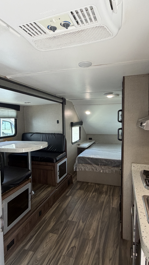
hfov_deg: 53.6
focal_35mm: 21
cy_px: 129
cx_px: 77
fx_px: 147
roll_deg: -1.2
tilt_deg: -3.9
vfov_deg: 83.8
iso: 200
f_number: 2.2
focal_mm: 2.22
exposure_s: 1/121
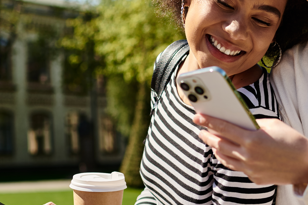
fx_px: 898
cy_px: 121
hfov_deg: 19.1
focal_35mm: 105
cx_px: 277
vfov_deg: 13.0
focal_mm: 35
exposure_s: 1/1250
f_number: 2.8
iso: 100
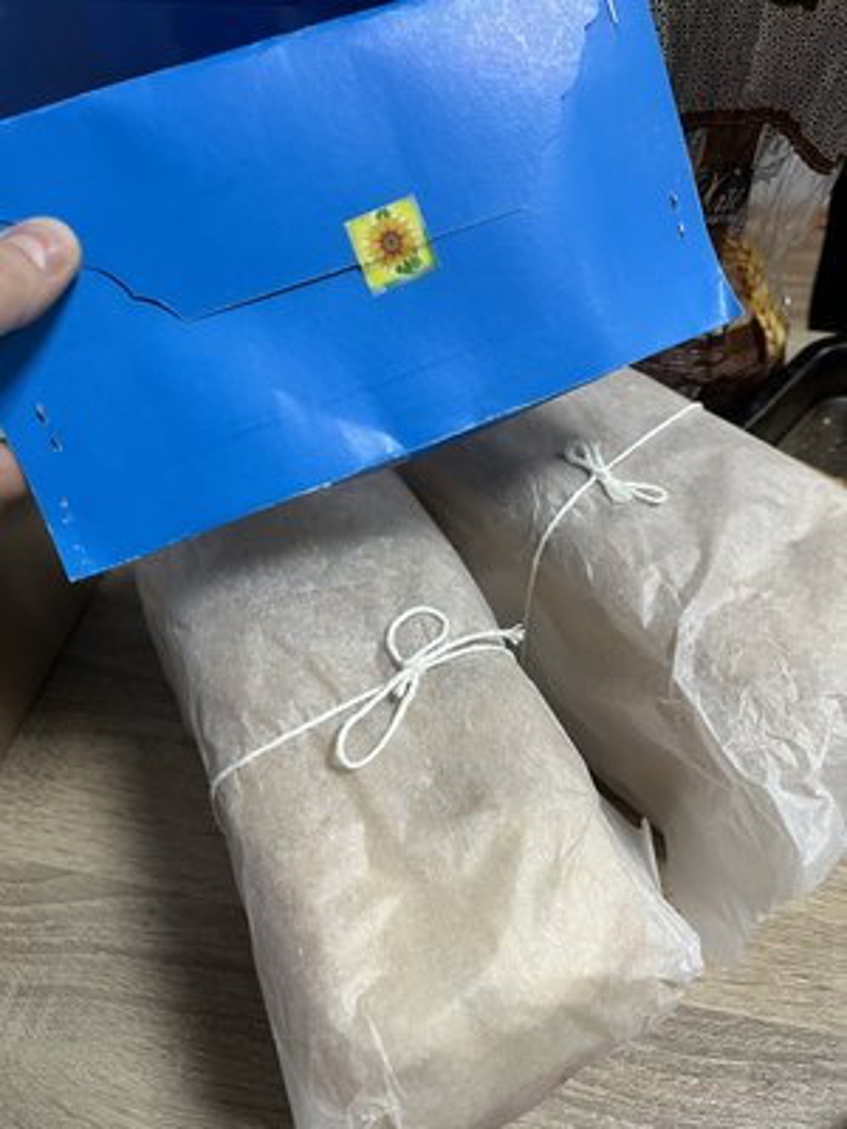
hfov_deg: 53.1
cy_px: 564
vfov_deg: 67.3
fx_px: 848
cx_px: 424
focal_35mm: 26
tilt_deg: -48.8
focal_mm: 5.1
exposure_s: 1/50
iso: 160
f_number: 1.6
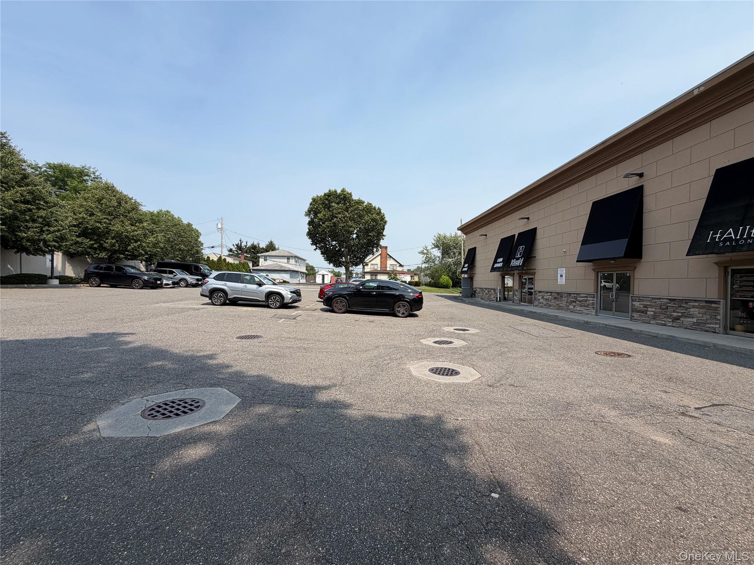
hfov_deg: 102.1
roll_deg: -0.6
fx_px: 305
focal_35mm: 14
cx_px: 377
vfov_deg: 85.7
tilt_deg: -0.6
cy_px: 282
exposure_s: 1/841
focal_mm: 2.22
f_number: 2.2
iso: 20
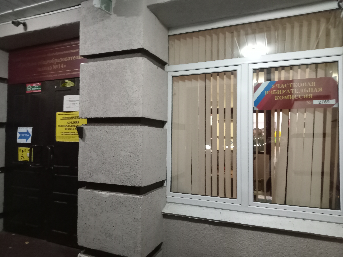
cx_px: 172
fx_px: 277
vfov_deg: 49.7
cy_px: 128
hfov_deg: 63.4
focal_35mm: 28
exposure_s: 1/25
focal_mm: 3.37
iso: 1336
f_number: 2.2
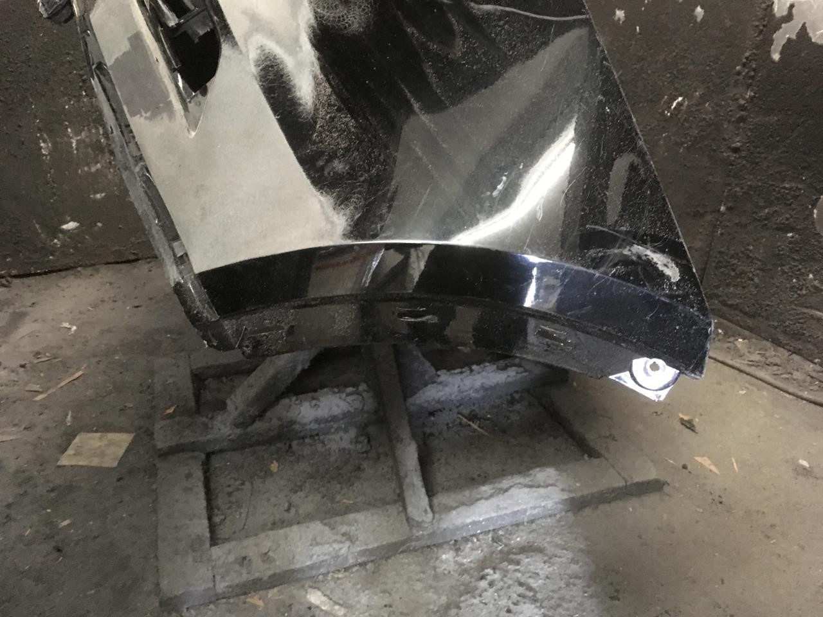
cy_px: 308
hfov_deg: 61.7
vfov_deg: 48.2
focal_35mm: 29
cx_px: 412
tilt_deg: -26.8
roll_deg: -0.6
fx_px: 689
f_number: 2.2
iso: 320
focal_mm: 4.15
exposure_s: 1/15
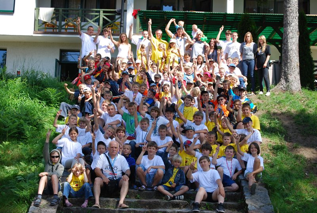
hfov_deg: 24.6
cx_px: 158
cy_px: 106
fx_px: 728
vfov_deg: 16.6
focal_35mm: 82
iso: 100
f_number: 7.1
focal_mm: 55
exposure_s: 1/200
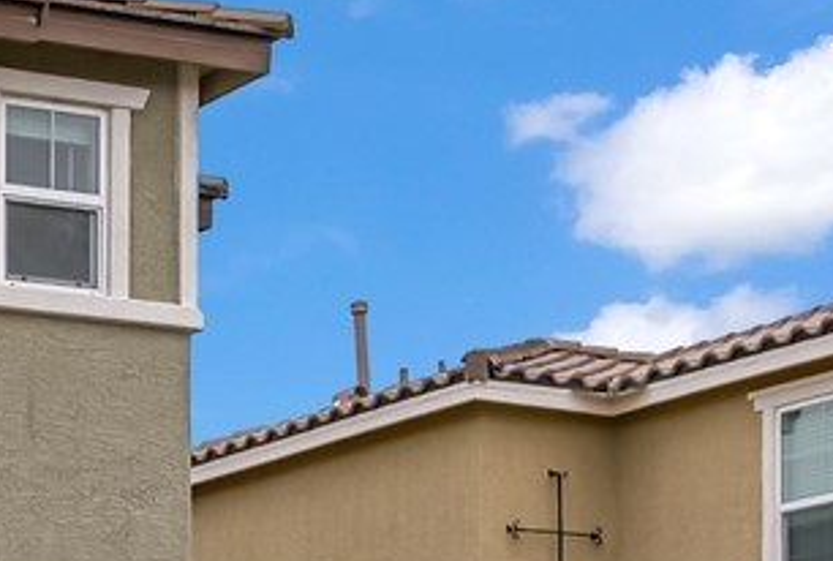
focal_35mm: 127
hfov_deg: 14.9
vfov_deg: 10.7
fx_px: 2947
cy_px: 671
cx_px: -418
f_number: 7.1
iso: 100
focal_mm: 24
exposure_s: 1/160
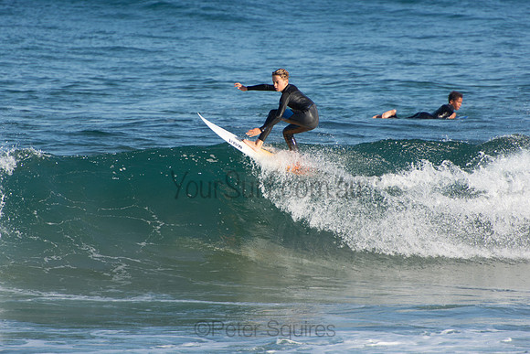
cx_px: 265
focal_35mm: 600
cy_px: 177
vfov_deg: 2.3
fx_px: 8835
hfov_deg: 3.4
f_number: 5.6
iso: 250
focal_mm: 400
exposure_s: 1/1000
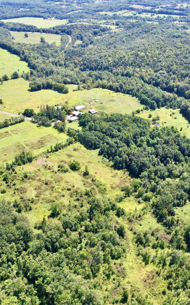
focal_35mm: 34
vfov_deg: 56.7
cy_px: 152
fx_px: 282
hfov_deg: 36.9
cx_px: 126
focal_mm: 8.38
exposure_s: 1/640
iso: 100
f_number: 2.8
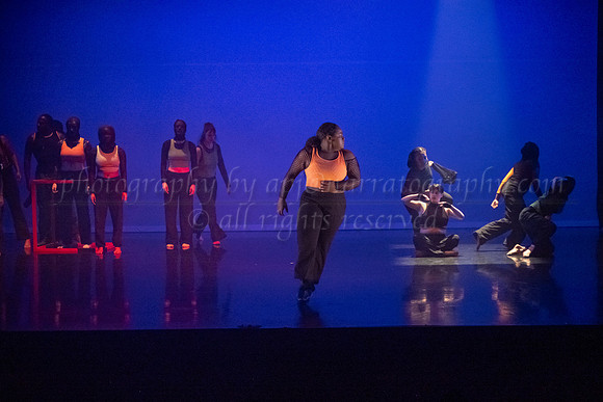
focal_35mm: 83
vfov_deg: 16.5
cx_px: 332
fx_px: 1385
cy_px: 222
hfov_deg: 24.5
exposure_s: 1/320
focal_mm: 75
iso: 4000
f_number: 3.2
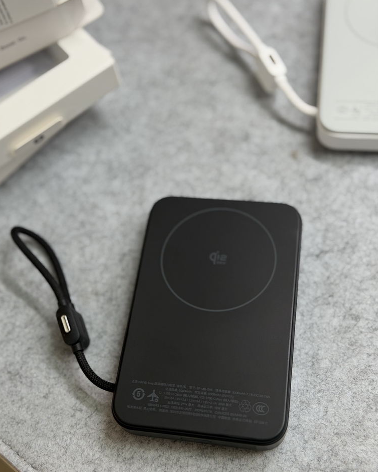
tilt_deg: -60.4
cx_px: 186
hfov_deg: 29.7
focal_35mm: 51
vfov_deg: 36.6
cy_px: 228
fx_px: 713
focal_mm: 6.76
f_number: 1.78
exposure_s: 1/71
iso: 50
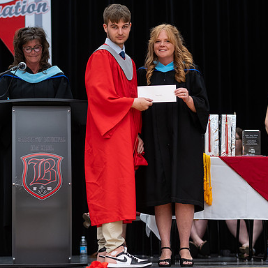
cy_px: 116
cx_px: 156
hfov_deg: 11.7
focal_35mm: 149
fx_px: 1305
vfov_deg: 11.7
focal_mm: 85
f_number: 2.8
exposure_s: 1/200
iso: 1000
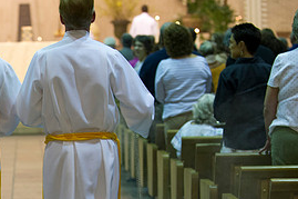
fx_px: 1249
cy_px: 177
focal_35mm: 151
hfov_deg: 13.4
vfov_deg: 9.0
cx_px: 8
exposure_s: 1/40
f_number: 2.8
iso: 1600
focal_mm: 70
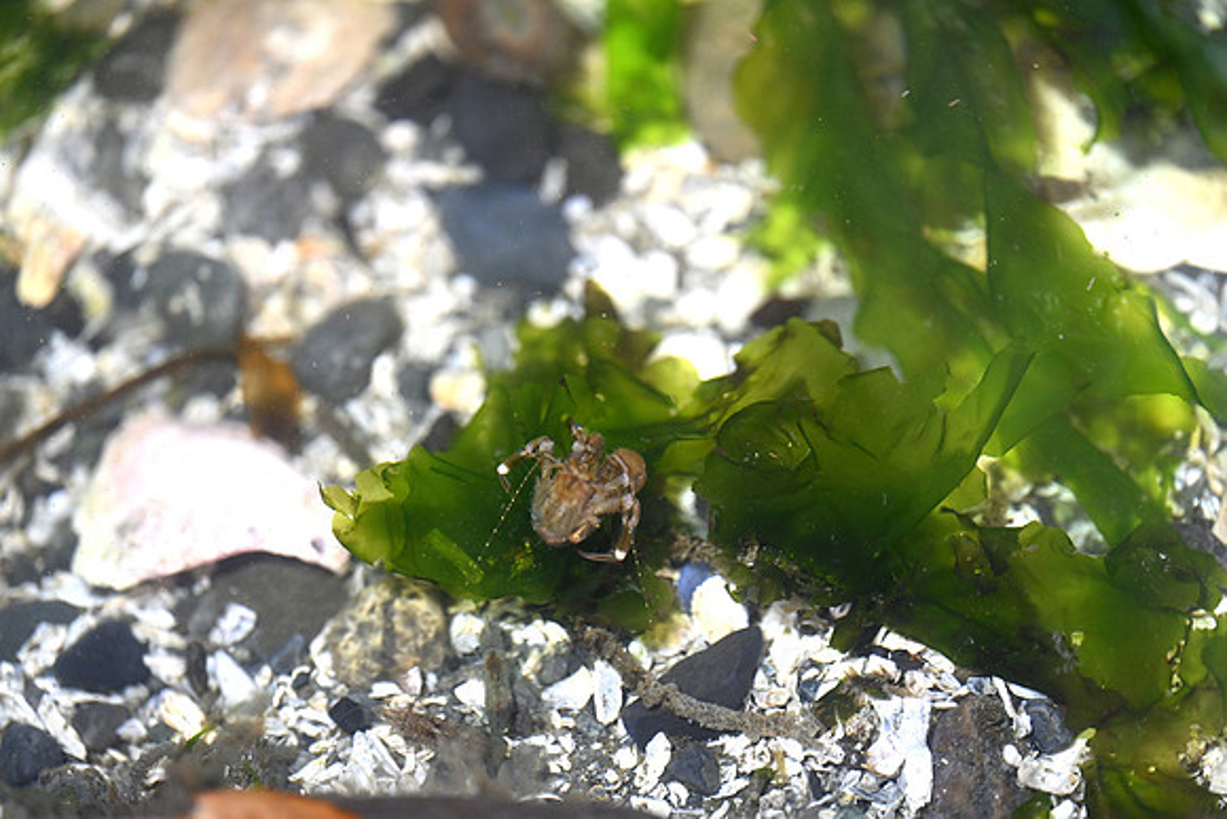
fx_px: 3579
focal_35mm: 105
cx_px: 614
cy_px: 410
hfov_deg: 19.5
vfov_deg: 13.0
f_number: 3.2
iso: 1400
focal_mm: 105
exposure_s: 1/160
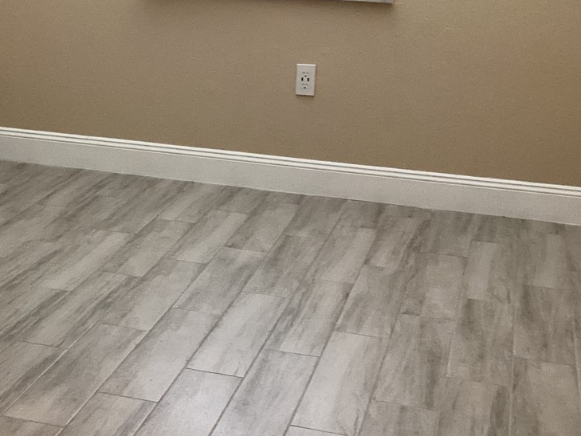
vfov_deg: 21.6
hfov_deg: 28.1
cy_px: 234
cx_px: 133
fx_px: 1142
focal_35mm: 68
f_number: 2.4
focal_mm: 3.3
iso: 320
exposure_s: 1/60
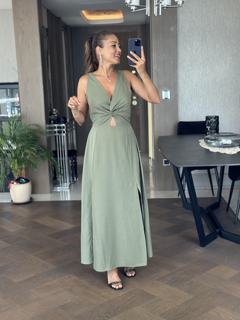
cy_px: 160
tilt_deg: -19.4
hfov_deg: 30.3
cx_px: 120
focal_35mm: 48
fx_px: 444
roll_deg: +2.6
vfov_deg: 39.7
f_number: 1.78
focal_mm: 6.86
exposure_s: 1/105
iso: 125
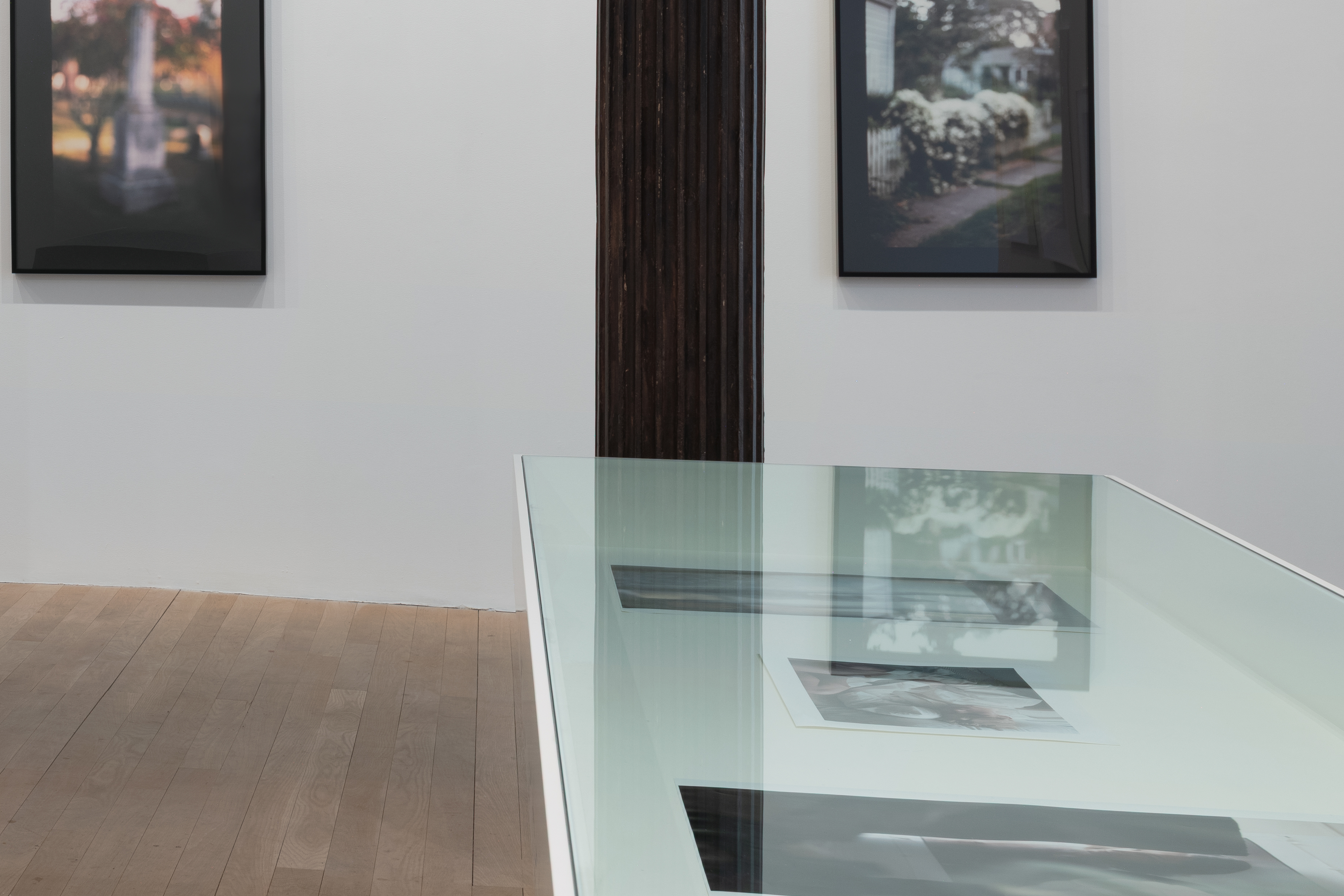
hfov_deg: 25.0
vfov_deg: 17.8
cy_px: 184
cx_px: -101
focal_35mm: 76
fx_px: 2837
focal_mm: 34
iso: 31
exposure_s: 5
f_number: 11
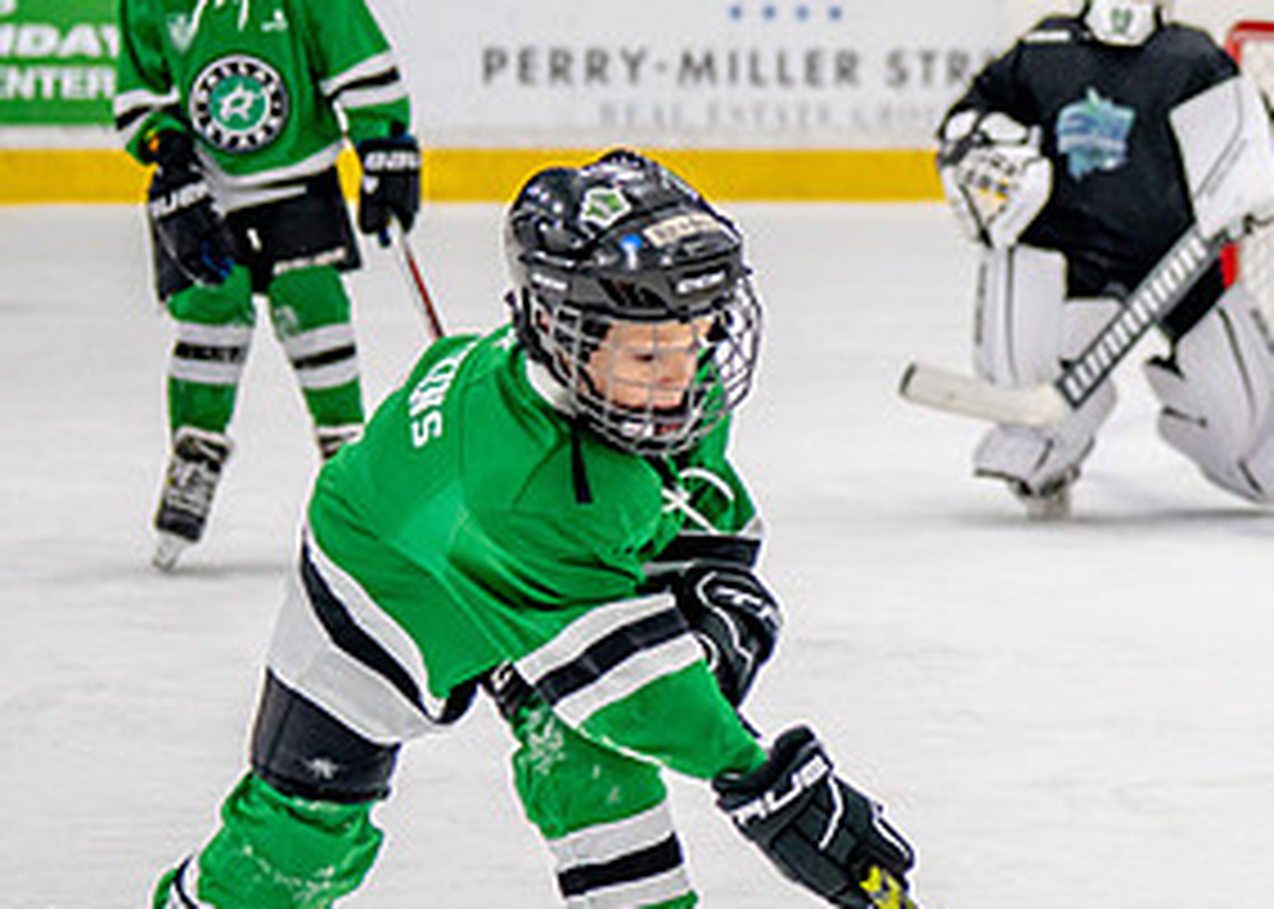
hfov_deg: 10.5
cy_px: 379
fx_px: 6801
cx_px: 1583
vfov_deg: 7.6
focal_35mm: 188
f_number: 2.8
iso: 1000
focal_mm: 70
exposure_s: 1/1250
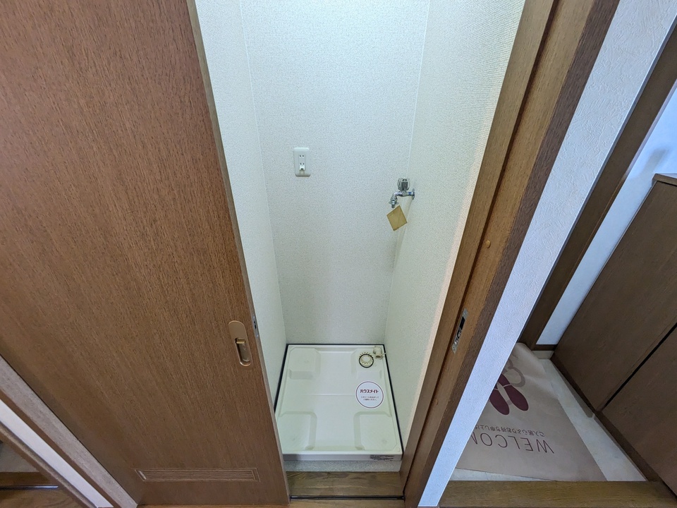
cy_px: 254
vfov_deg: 85.7
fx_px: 274
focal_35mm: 14
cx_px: 338
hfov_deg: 102.1
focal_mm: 1.83
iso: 168
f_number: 2.2
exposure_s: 1/60
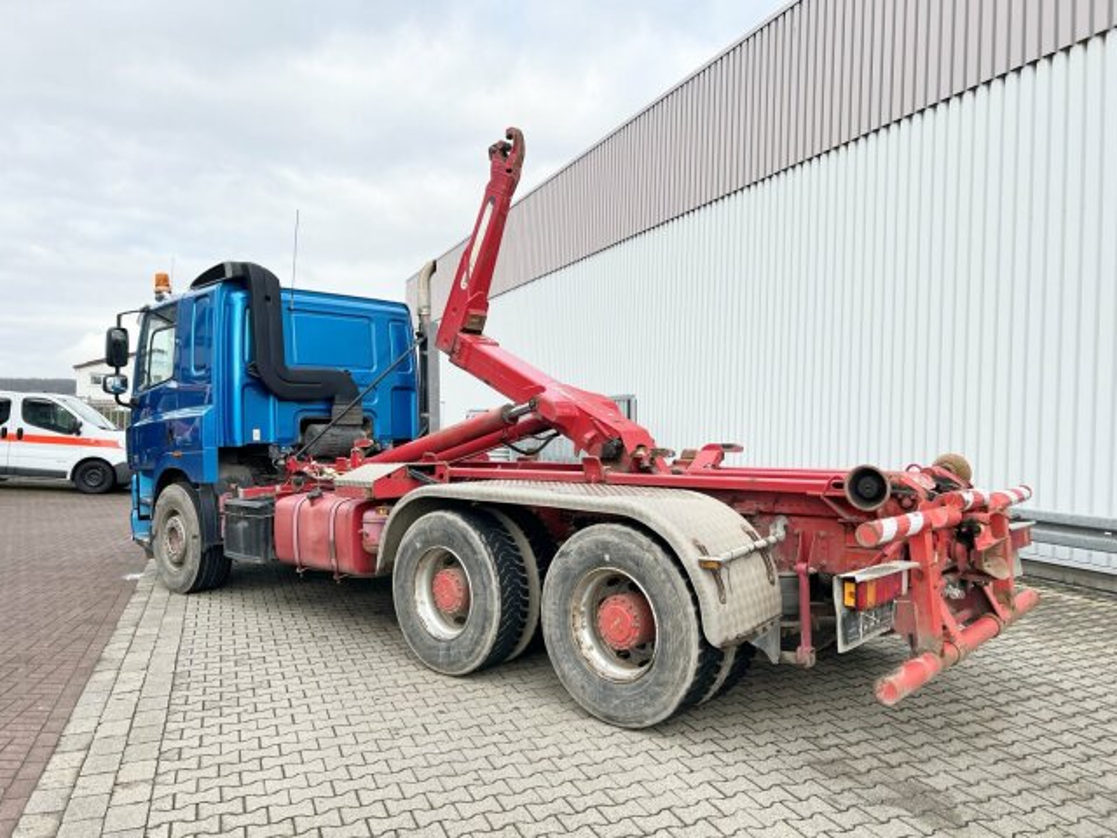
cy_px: 419
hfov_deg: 67.3
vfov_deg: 53.1
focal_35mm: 26
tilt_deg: -0.5
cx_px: 558
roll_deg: -1.2
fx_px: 839
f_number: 1.5
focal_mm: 5.7
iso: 50
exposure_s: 1/2008
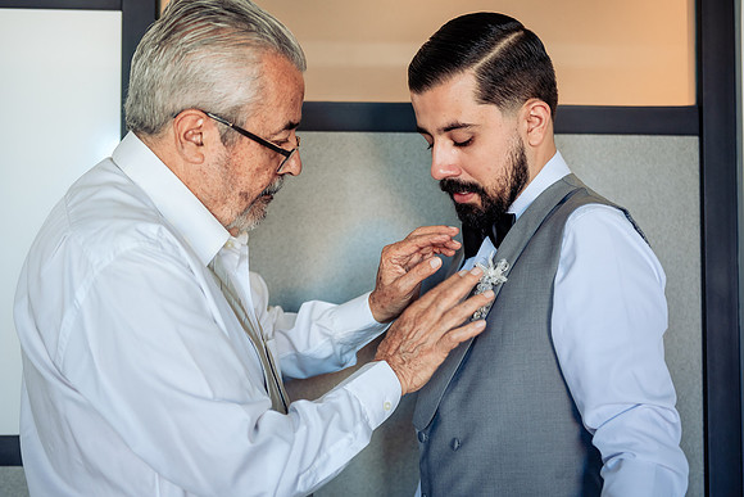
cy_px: 248
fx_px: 1164
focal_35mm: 56
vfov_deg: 24.1
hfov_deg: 35.5
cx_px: 372
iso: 800
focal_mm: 55
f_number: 4.5
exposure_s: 1/100
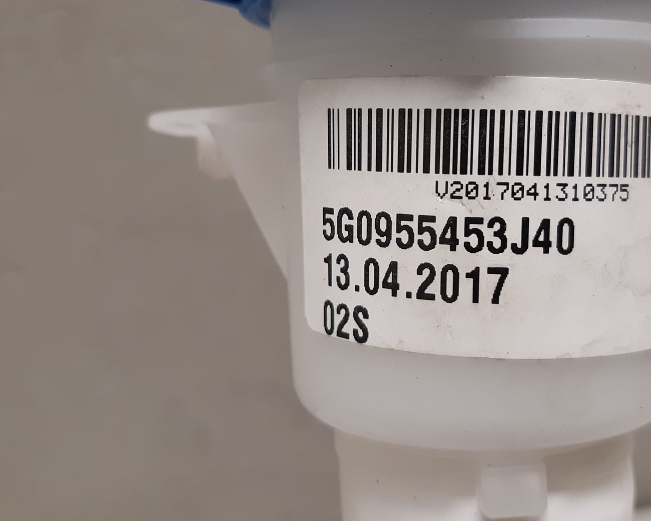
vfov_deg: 37.3
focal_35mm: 40
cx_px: 389
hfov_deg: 45.6
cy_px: 222
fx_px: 771
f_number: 1.7
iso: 160
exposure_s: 1/50
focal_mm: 3.93
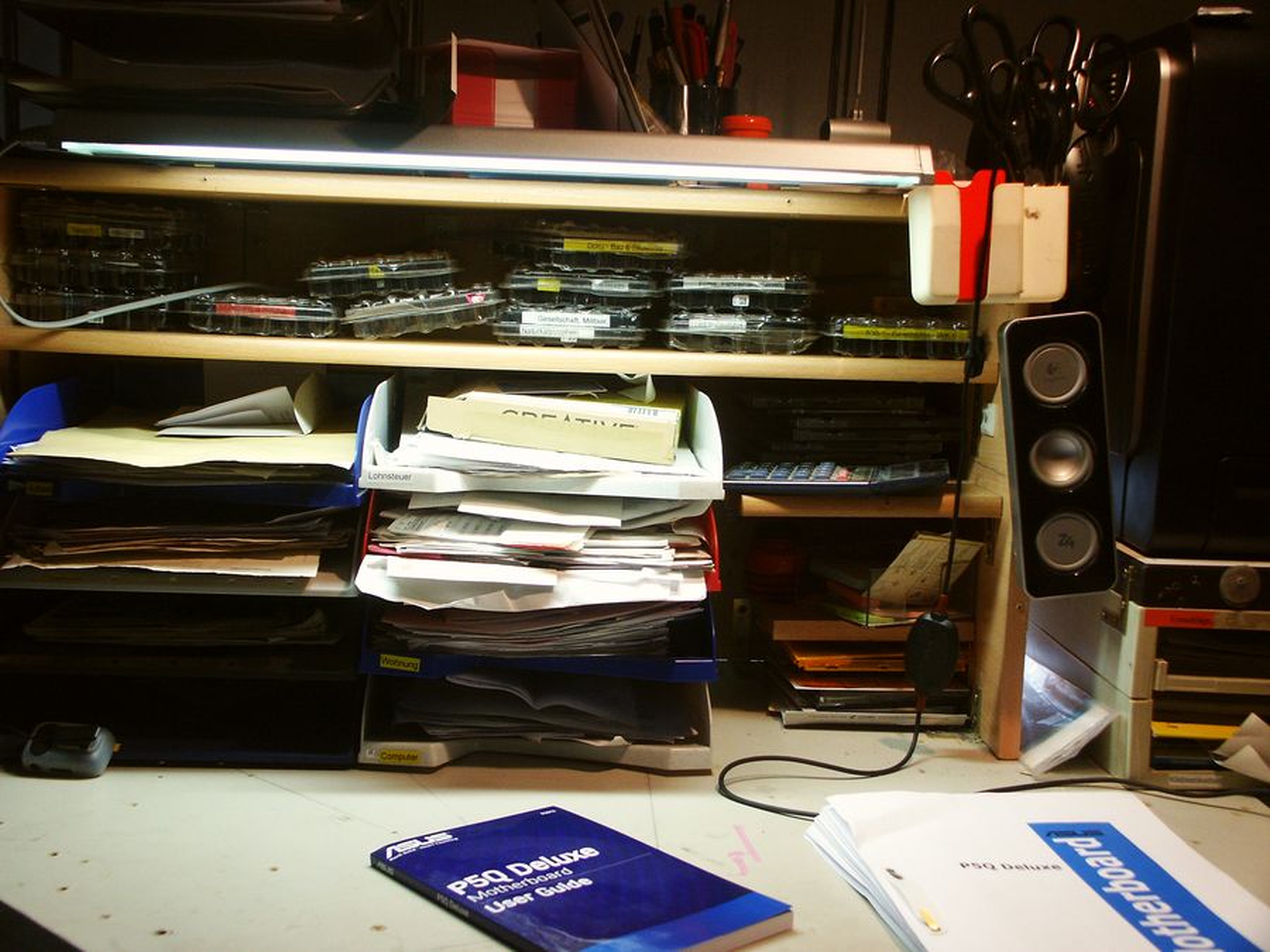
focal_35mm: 41
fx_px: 1504
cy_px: 476
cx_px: 635
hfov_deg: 45.8
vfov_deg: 35.1
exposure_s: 1/30
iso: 200
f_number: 2.8
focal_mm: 10.73
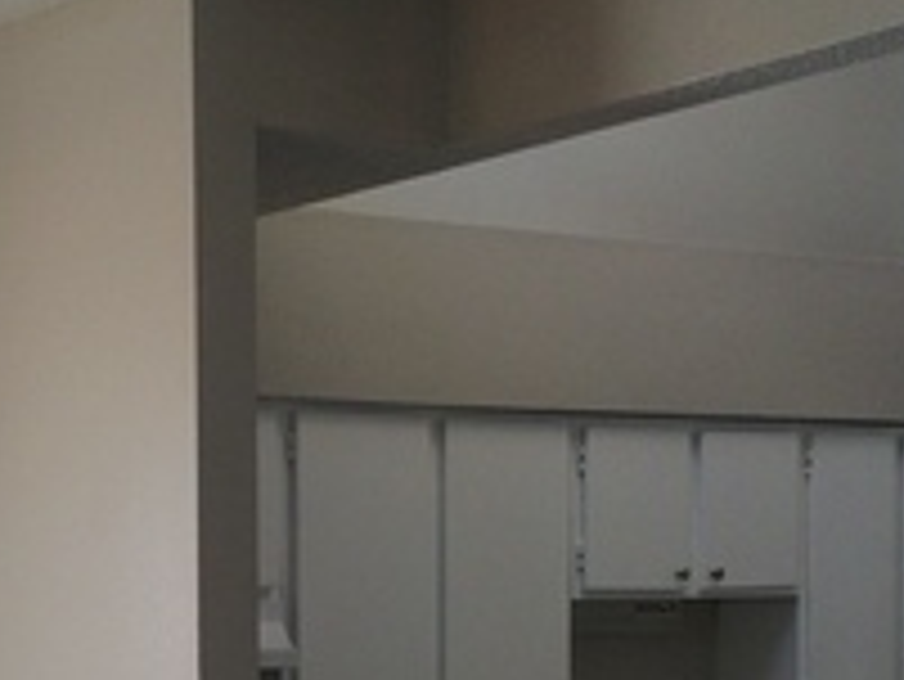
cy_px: 806
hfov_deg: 20.2
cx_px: 205
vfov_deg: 14.9
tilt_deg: -4.8
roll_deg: +1.0
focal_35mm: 96
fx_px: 2509
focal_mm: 4.15
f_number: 2.2
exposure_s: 1/120
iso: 64
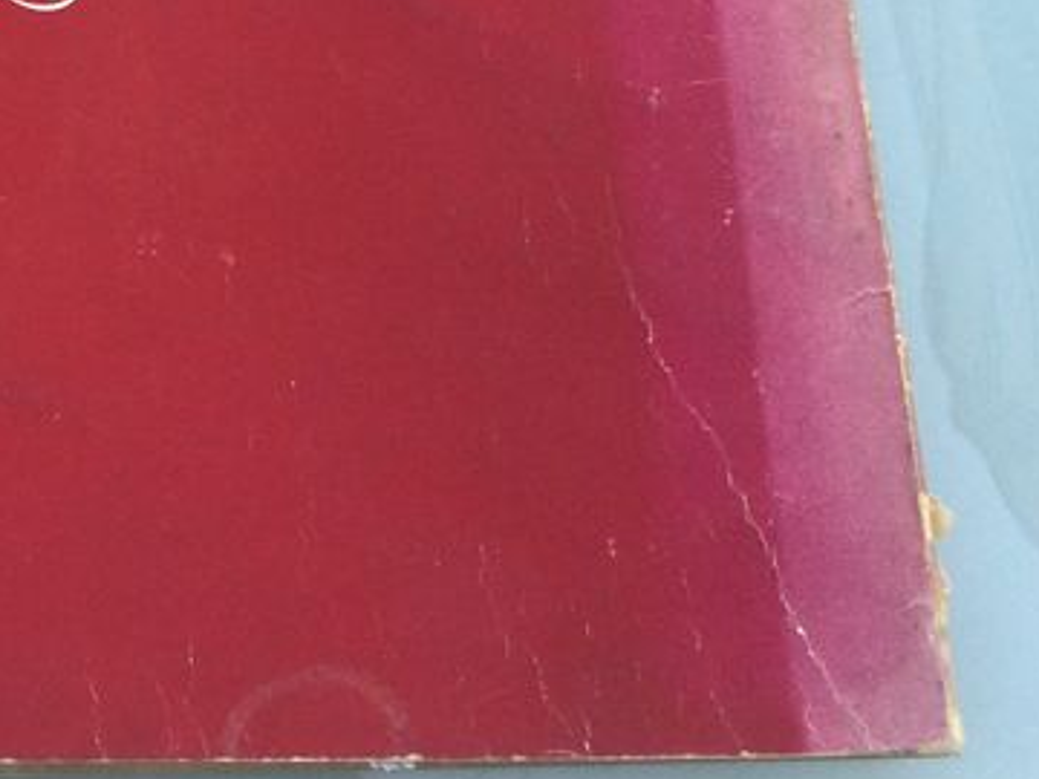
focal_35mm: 86
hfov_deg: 21.1
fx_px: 2581
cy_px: -84
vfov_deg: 16.6
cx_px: -225
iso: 32
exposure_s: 1/100
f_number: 2.4
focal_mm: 3.3
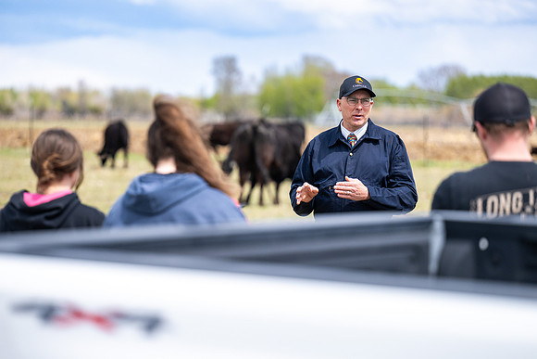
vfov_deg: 9.0
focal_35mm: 153
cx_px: 269
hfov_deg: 13.4
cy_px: 204
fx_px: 2286
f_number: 2.8
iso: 500
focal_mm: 135
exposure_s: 1/5000
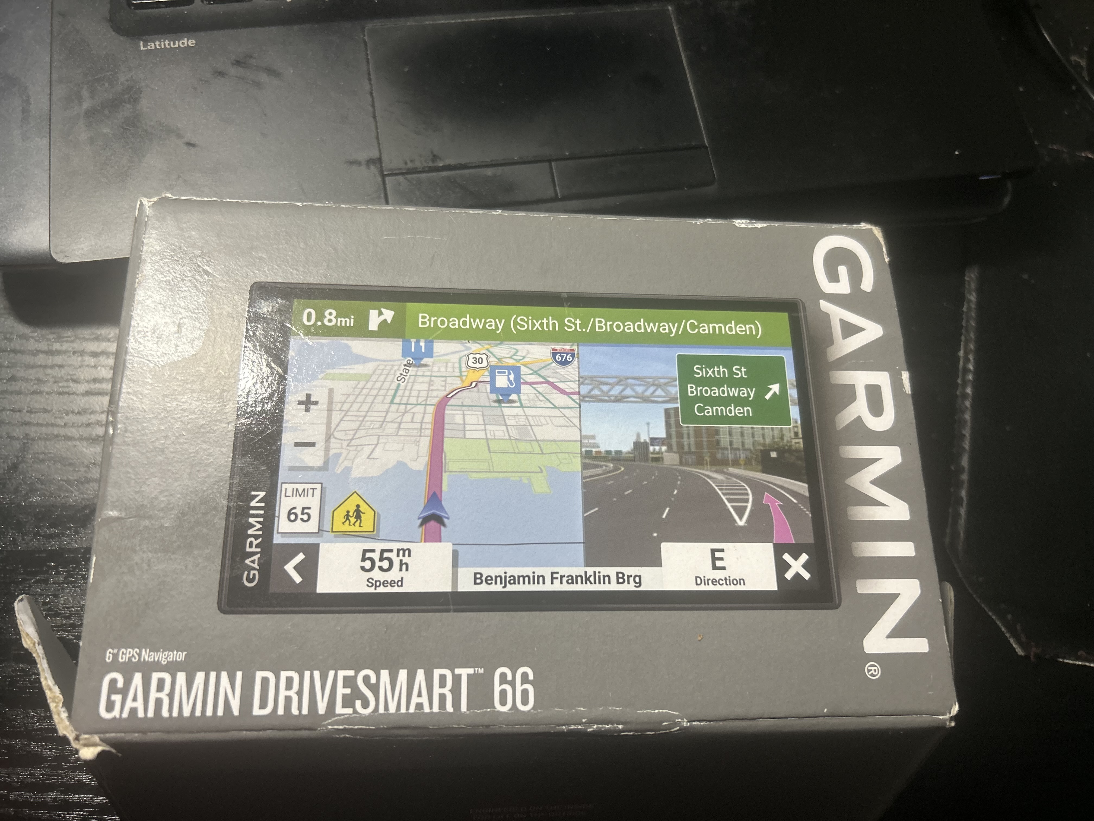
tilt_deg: -70.8
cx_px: 547
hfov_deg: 67.3
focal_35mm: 26
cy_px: 410
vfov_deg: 53.1
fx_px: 822
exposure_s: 1/61
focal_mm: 5.7
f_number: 1.5
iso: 125
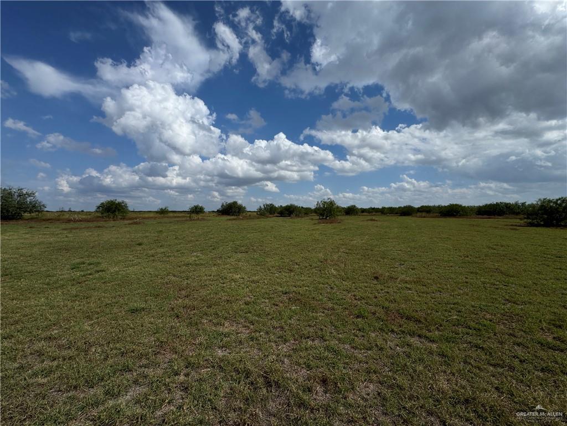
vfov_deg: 85.7
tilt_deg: -0.3
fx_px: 229
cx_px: 284
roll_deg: -0.6
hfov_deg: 102.1
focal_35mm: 14
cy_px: 213
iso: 32
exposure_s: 1/4630
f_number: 2.2
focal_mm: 2.22
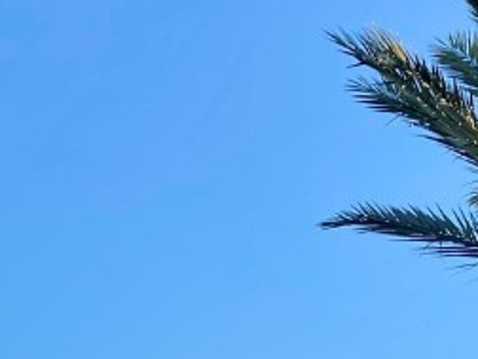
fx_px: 1574
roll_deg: -0.4
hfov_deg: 17.1
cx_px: 83
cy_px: 526
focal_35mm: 114
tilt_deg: +10.5
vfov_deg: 12.4
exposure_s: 1/716
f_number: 1.8
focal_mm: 3.99
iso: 20
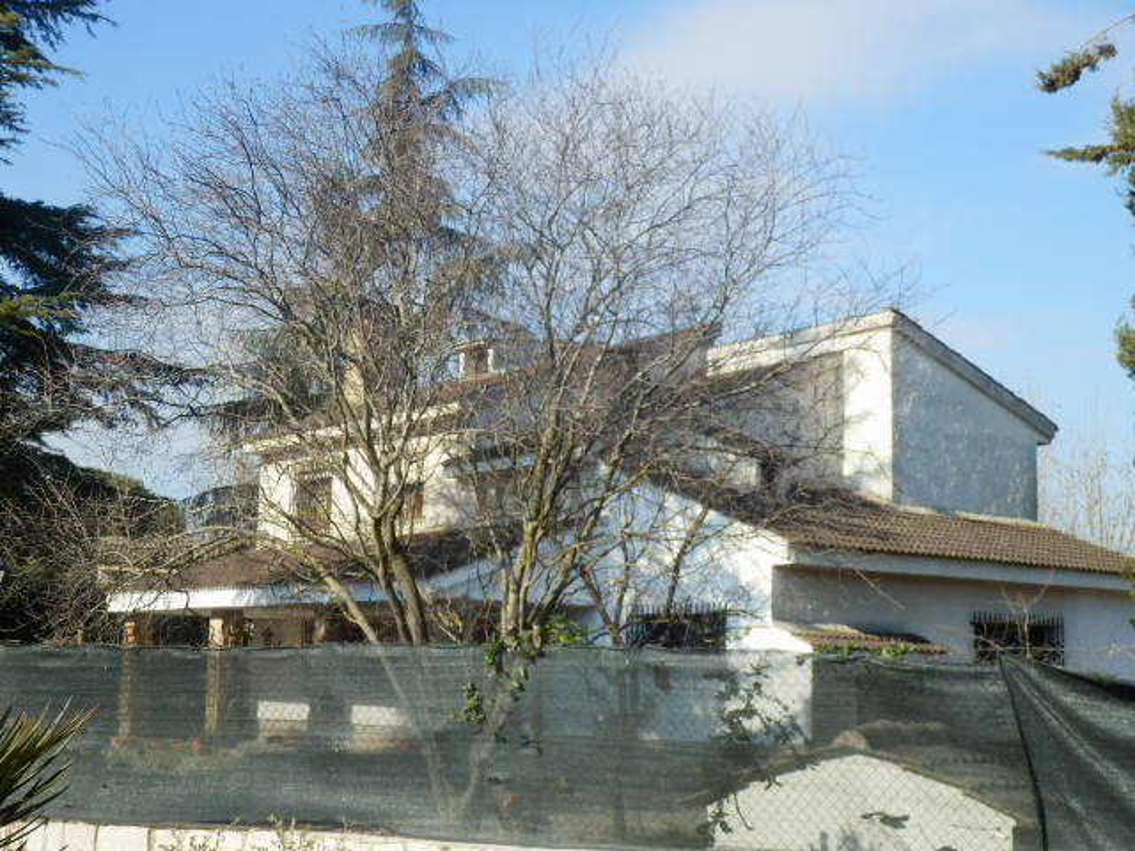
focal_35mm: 63
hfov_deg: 30.7
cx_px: 568
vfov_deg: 23.3
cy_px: 426
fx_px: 2066
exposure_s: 1/400
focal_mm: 11.1
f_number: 4.6
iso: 80
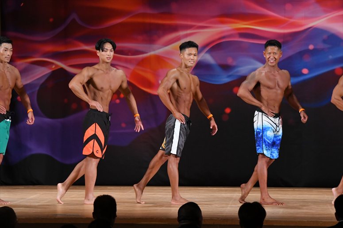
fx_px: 1924
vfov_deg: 6.8
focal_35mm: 202
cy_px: 114
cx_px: 172
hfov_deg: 10.2
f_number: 5.6
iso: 3200
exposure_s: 1/400
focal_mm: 135
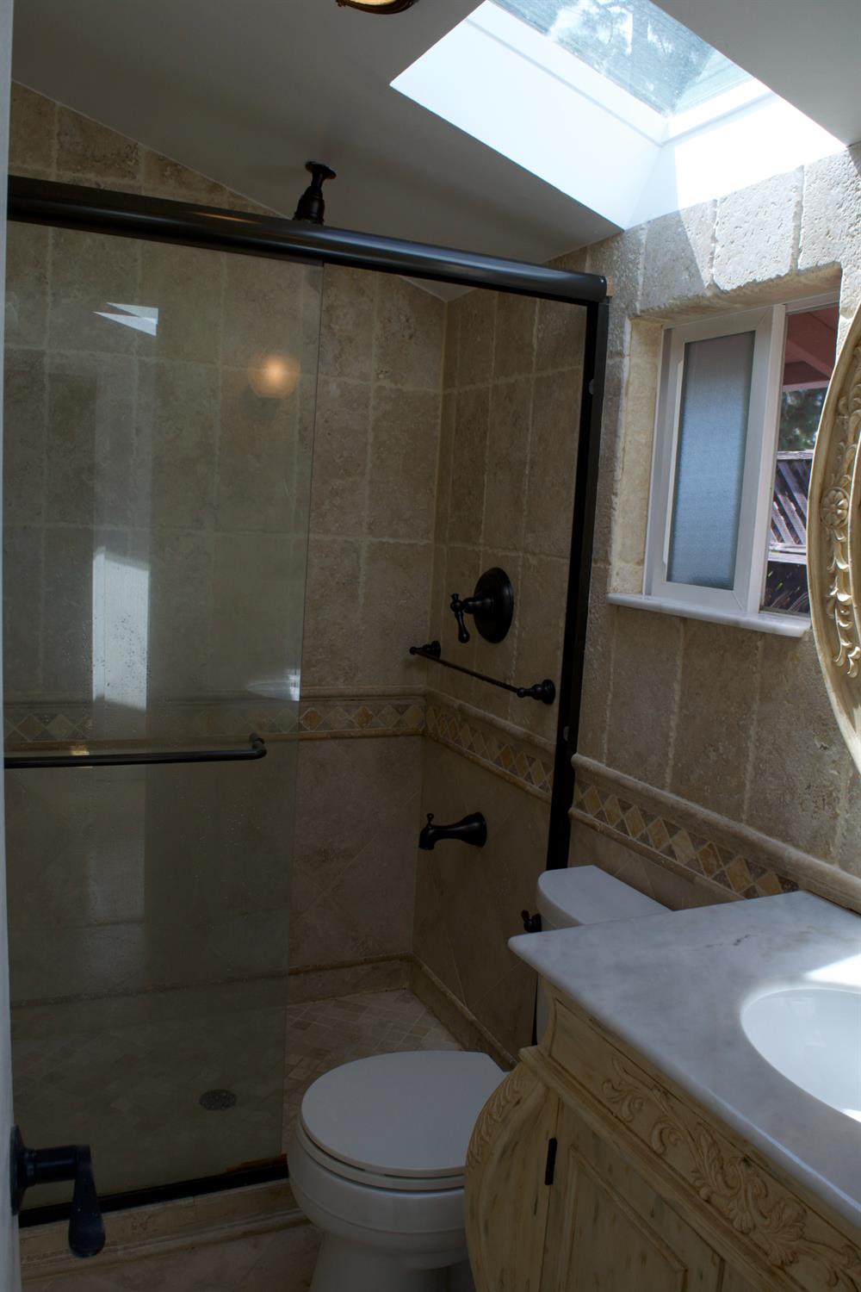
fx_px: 969
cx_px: 430
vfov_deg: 67.4
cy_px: 646
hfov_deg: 47.9
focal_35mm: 27
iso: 400
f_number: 10
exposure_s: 1/200
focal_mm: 18
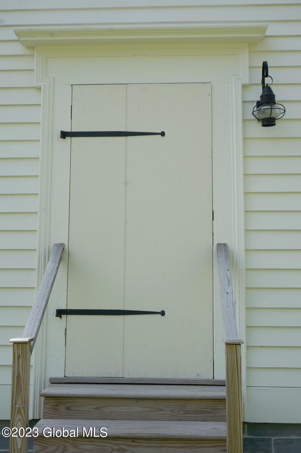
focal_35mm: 40
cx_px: 150
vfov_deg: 48.0
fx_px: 509
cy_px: 226
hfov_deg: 32.9
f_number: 13
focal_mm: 27
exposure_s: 1/100
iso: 100
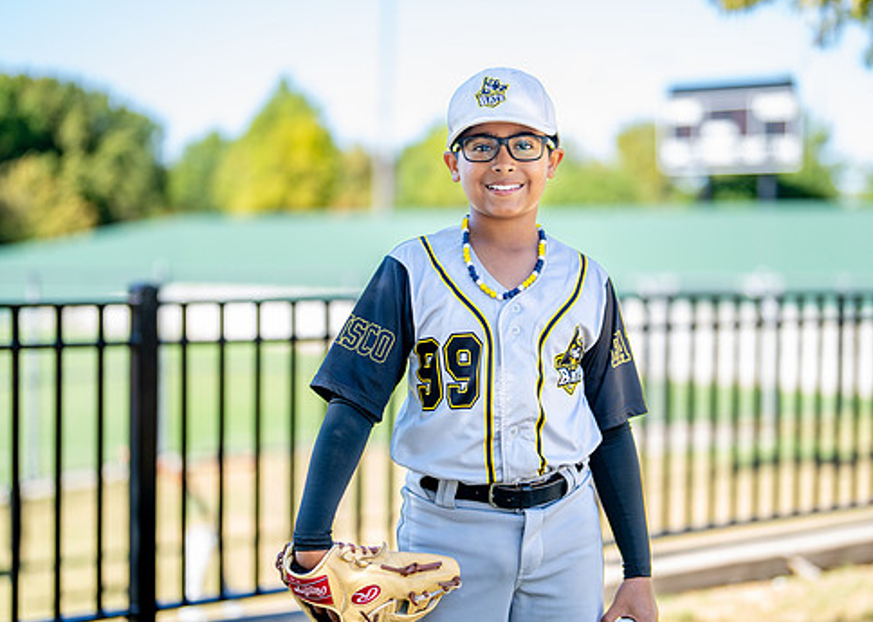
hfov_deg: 27.1
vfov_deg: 19.5
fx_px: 1809
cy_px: 320
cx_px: 512
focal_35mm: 73
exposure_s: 1/1250
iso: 100
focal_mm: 50
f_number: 1.2
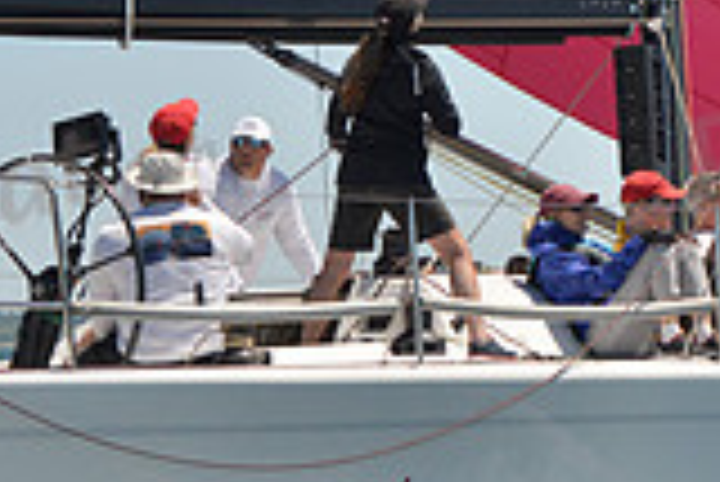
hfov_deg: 8.1
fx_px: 5084
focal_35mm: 254
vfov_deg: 5.4
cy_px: -79
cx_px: 454
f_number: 5
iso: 280
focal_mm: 70
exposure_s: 1/1250
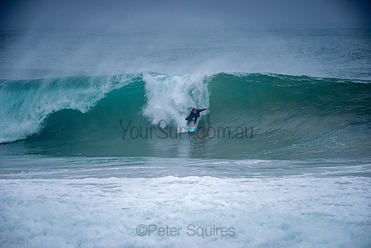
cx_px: 186
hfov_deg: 4.1
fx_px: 5154
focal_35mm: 500
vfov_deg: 2.8
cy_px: 124
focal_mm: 500
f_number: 5.6
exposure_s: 1/1000
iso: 220
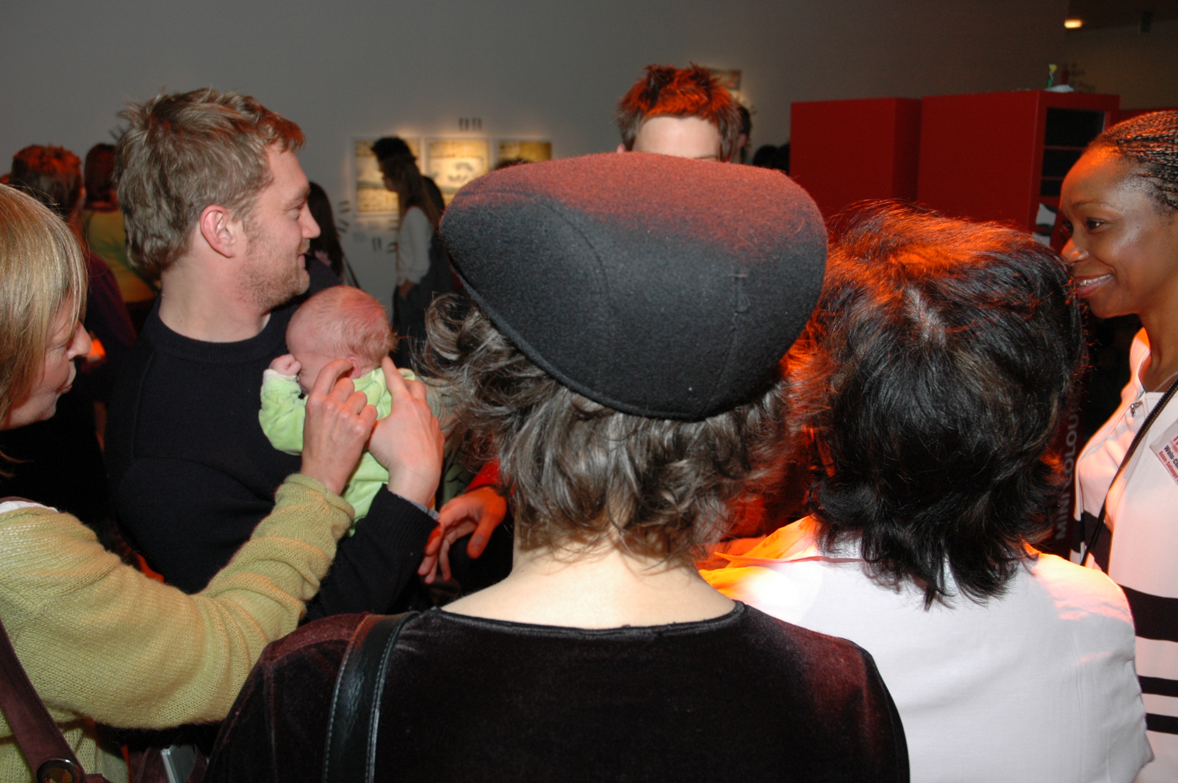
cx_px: 589
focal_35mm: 33
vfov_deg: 39.9
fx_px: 1079
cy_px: 392
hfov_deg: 57.3
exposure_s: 1/60
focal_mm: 22
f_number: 5
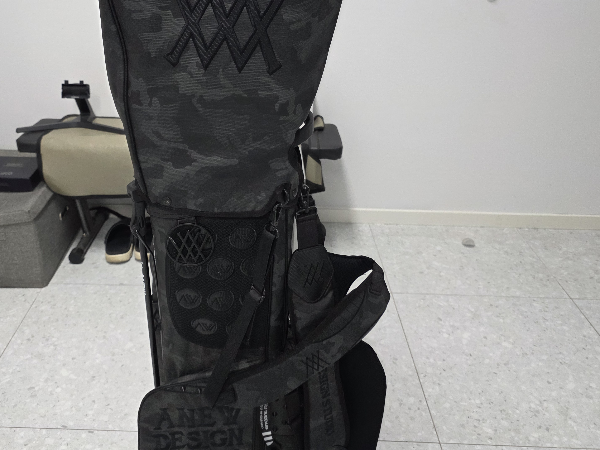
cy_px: 176
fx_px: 555
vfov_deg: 43.9
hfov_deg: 56.4
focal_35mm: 32
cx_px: 241
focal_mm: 6.3
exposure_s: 1/120
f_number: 1.7
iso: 250
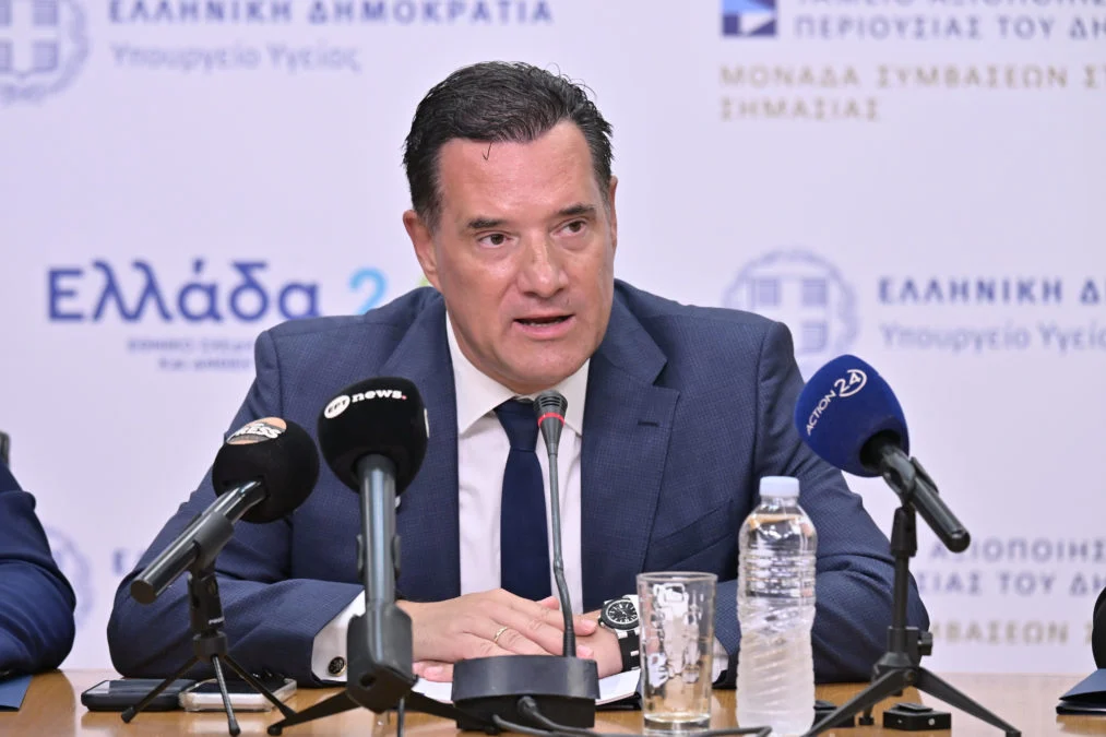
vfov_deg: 4.6
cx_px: 553
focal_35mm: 300
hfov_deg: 6.9
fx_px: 9215
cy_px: 368
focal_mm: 300
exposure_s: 1/200
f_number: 6
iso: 2200
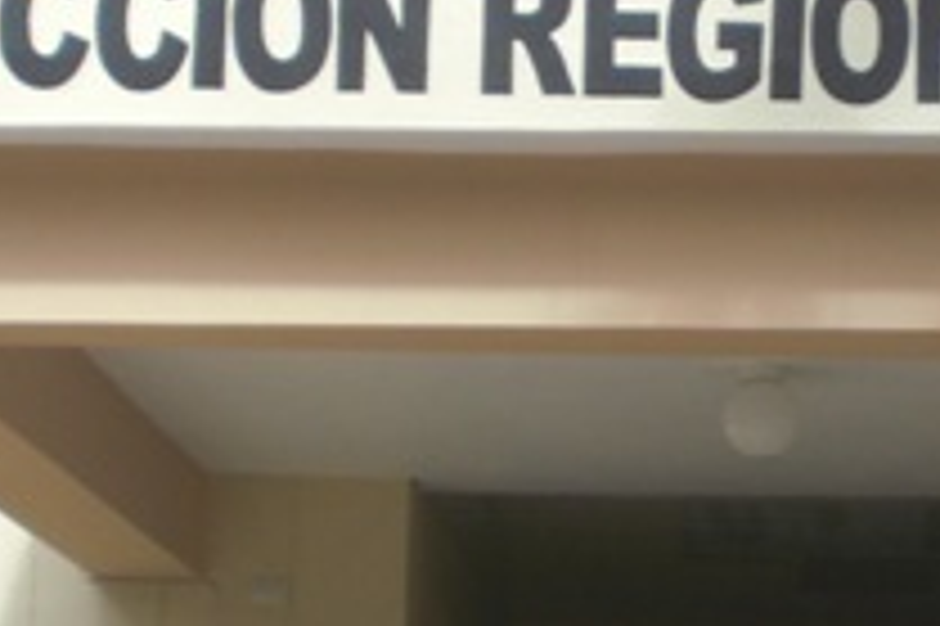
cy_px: 671
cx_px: 900
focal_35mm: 121
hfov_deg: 16.6
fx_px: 3157
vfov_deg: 11.2
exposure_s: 1/320
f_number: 3.1
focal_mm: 6.3
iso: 64
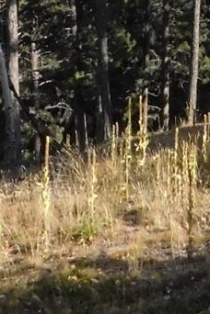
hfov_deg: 12.1
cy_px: -223
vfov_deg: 15.9
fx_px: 980
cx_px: 222
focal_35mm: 112
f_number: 6
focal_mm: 4
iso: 800
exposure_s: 1/1500
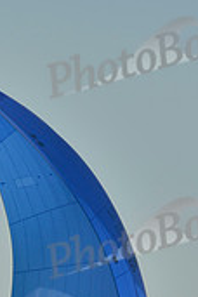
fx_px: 2244
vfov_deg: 7.6
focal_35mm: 272
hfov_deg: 5.0
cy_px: 168
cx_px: -43
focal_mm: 80
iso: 200
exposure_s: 1/1250
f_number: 9
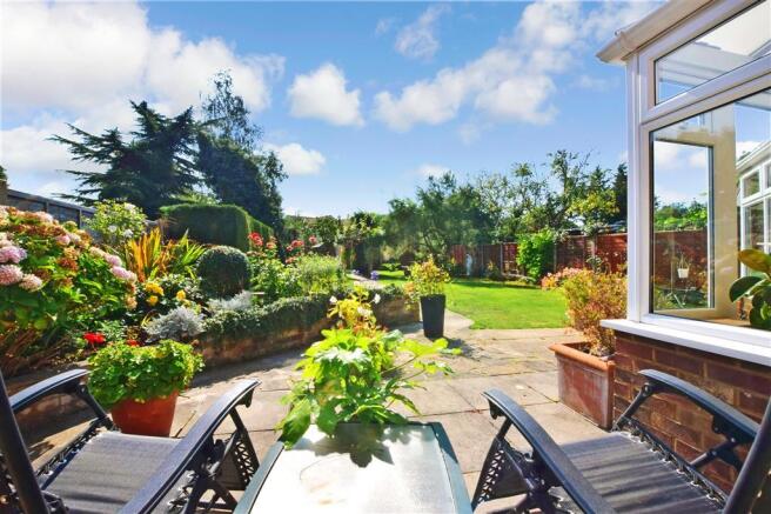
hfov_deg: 100.4
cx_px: 386
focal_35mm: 15
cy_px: 257
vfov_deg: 77.3
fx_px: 321
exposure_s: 1/160
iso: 400
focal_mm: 10
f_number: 22
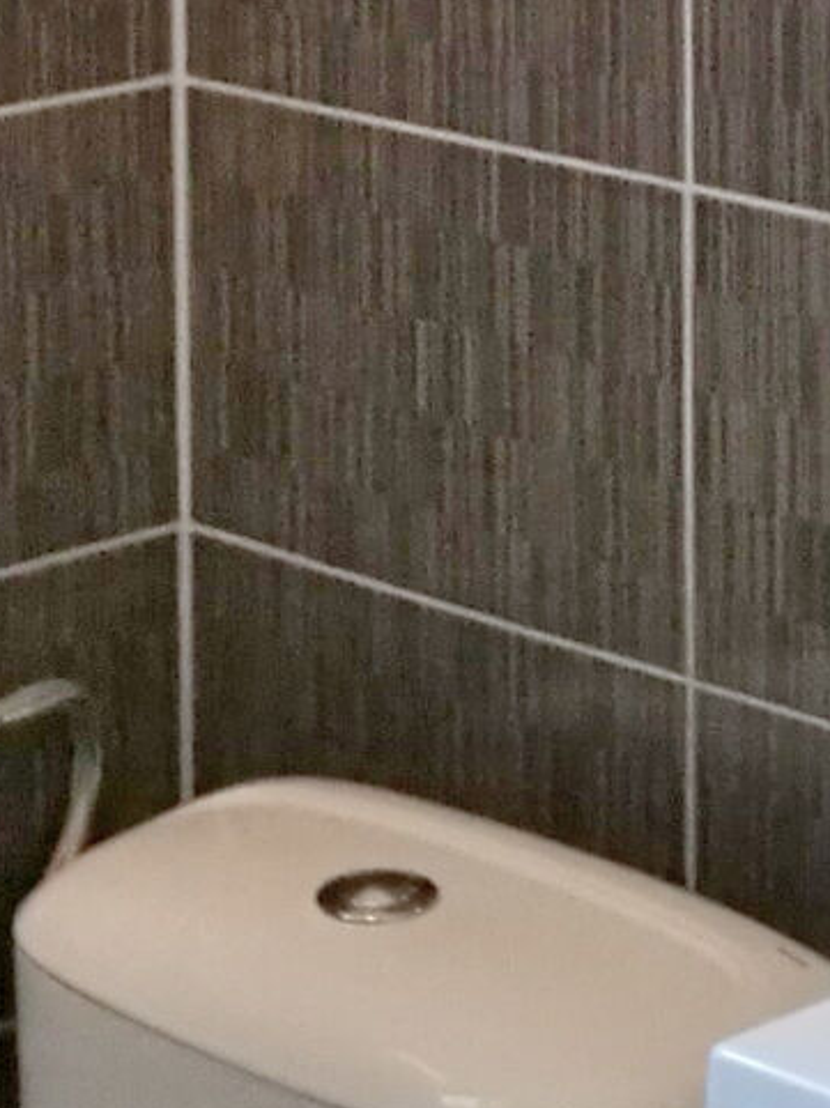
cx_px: 487
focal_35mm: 157
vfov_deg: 12.3
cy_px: -168
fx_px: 5024
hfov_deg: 9.4
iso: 320
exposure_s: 1/25
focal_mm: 4.5
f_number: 2.2
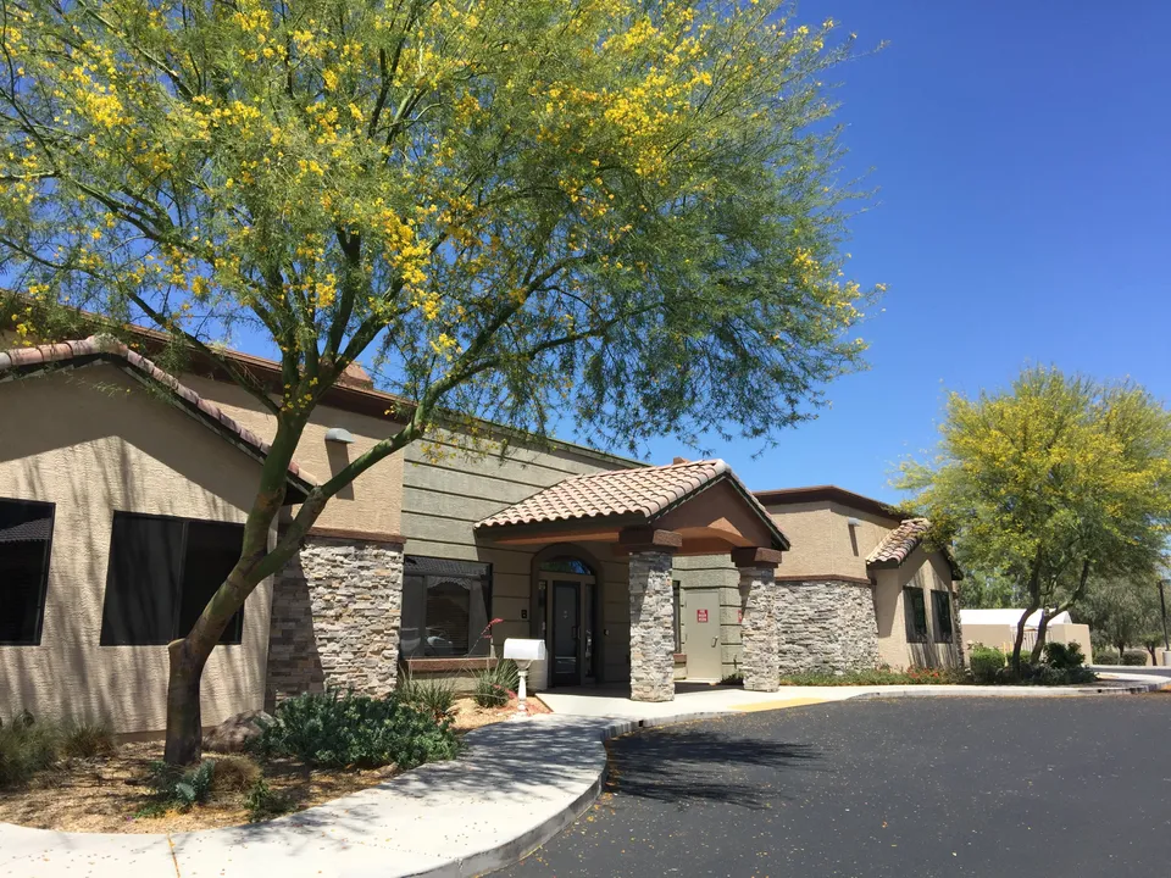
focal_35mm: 29
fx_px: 981
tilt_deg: +13.1
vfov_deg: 48.2
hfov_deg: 61.7
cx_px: 586
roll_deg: -1.7
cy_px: 439
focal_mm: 4.2
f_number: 2.2
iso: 32
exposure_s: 1/1647
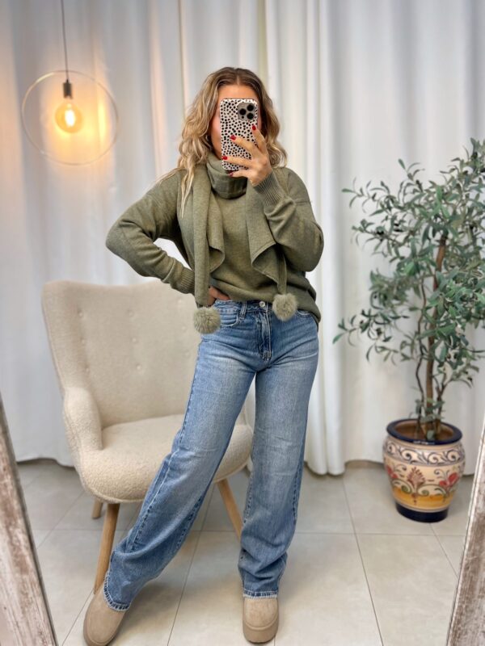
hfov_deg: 53.1
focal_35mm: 26
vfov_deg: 67.3
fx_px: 486
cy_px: 323
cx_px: 242
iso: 64
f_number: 1.5
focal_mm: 5.7
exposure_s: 1/100
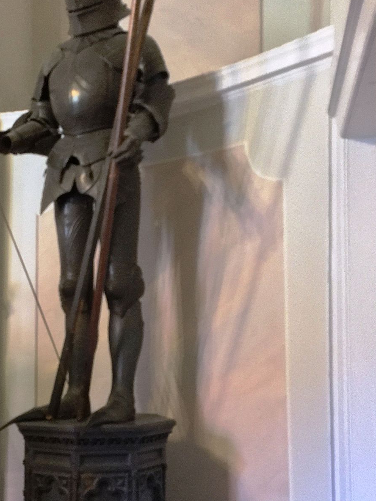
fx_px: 710
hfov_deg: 29.3
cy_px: 311
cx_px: 100
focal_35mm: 49
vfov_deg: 38.7
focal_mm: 4.15
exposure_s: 1/17
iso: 200
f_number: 2.2
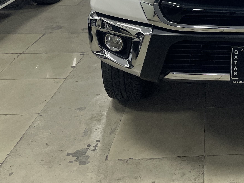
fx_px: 423
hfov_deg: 29.5
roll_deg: -1.2
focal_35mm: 60
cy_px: -23
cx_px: 258
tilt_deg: -9.8
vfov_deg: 22.9
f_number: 1.6
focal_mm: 4.2
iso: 125
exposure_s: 1/100
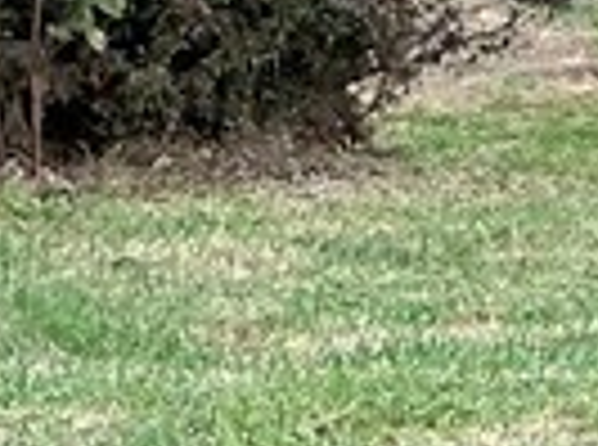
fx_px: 3859
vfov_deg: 6.5
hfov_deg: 7.7
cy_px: -356
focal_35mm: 224
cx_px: 1839
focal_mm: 3
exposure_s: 1/222
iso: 25
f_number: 1.8
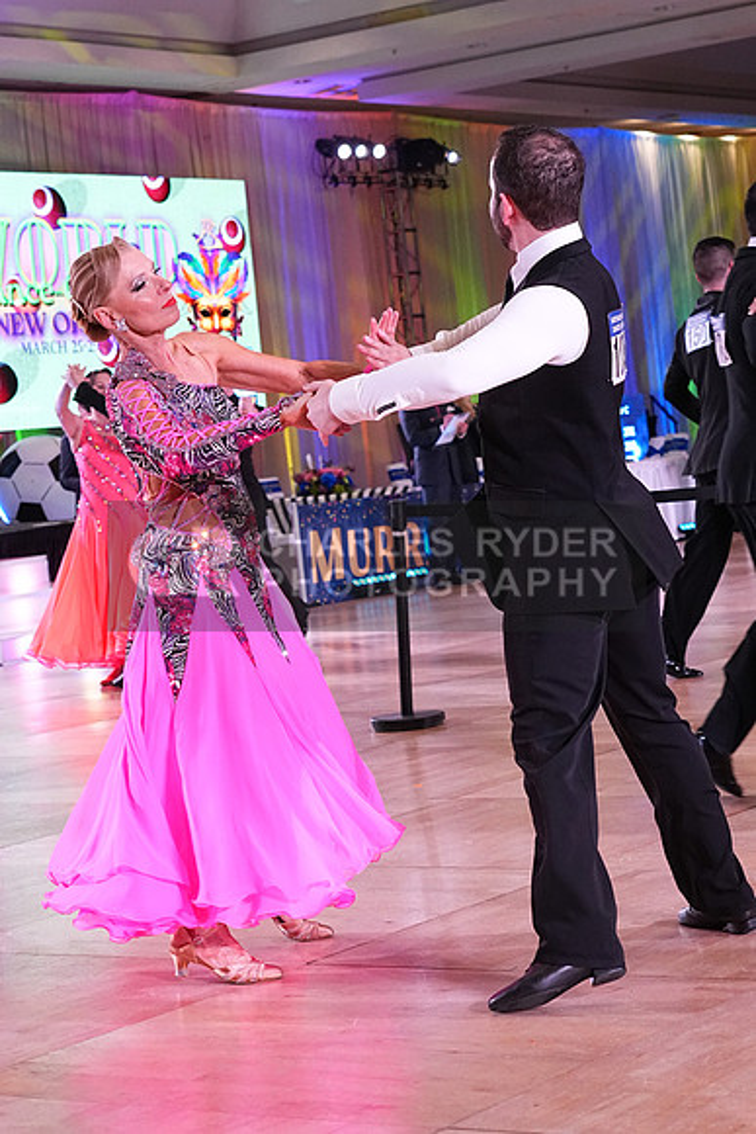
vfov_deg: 24.8
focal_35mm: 82
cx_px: 378
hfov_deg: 16.7
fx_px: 2581
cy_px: 567
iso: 3200
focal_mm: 55
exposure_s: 1/320
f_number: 5.6
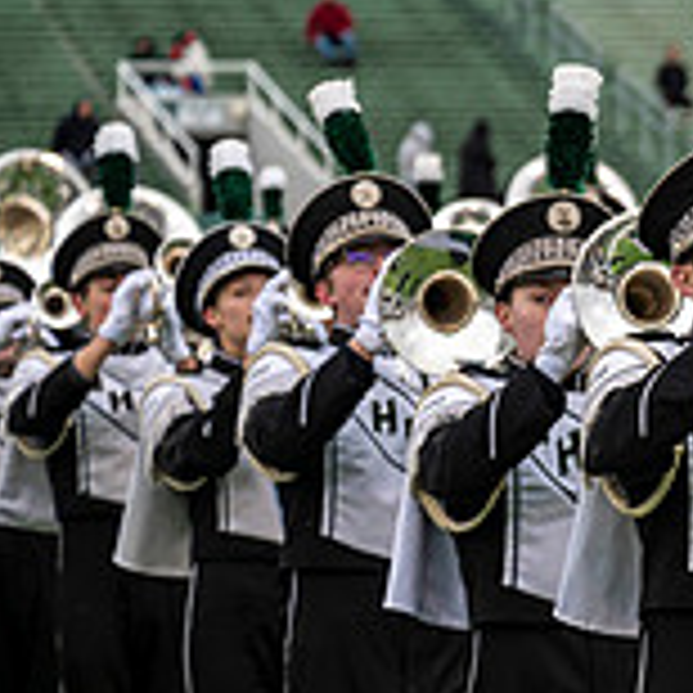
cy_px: 425
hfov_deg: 7.7
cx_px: 1044
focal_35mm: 224
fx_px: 5074
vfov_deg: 7.8
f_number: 2.8
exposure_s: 1/500
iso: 100
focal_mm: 70
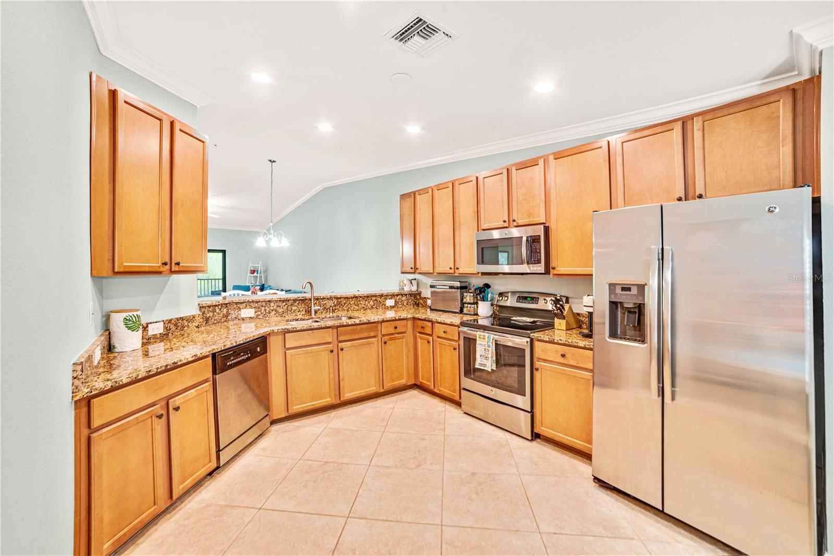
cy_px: 278
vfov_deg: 81.2
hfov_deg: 104.2
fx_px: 324
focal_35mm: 14
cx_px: 417
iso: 160
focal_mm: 14
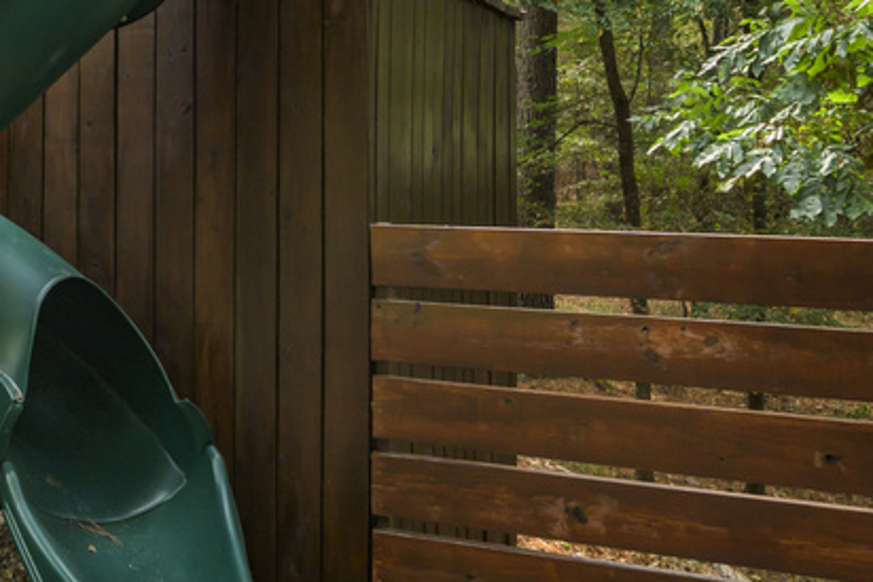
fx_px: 1237
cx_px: 2
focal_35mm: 51
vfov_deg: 26.1
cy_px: 129
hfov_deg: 35.2
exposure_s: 1/160
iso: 500
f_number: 8
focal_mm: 17.5
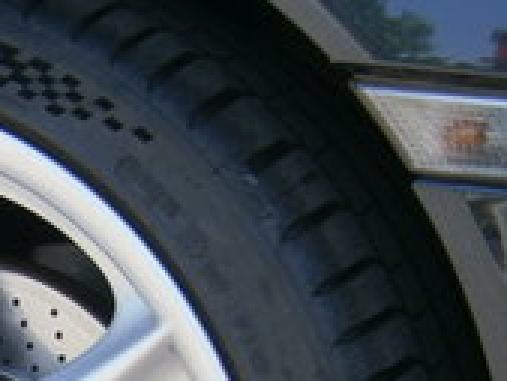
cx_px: -30
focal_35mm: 118
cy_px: 576
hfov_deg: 16.3
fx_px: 1730
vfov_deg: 12.0
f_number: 2.8
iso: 100
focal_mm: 4.7
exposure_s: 1/250
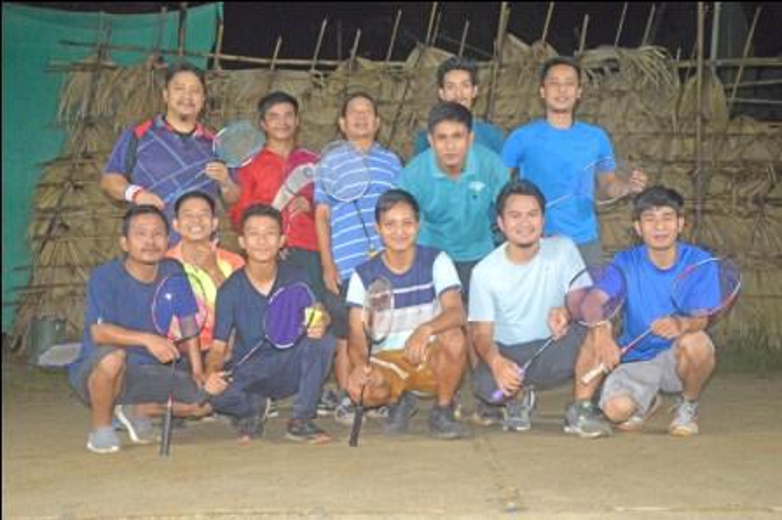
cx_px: 391
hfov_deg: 43.6
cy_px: 260
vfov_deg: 29.8
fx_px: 977
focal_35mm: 45
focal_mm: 30
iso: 3200
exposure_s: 1/60
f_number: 4.2
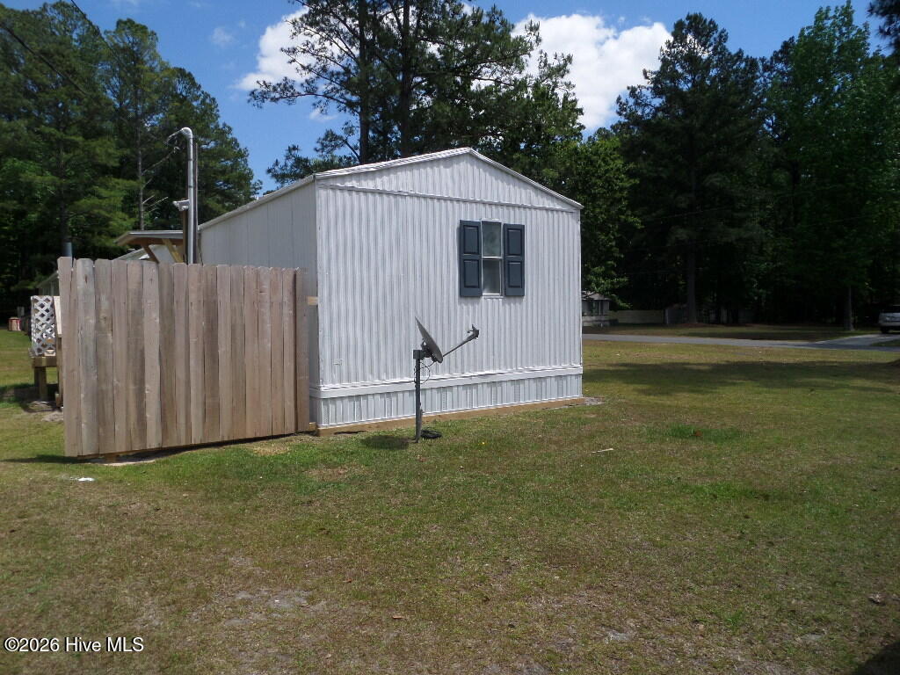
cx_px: 450
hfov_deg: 71.6
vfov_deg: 56.8
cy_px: 338
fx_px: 624
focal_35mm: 24
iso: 100
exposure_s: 1/1000
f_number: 4.2
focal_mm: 4
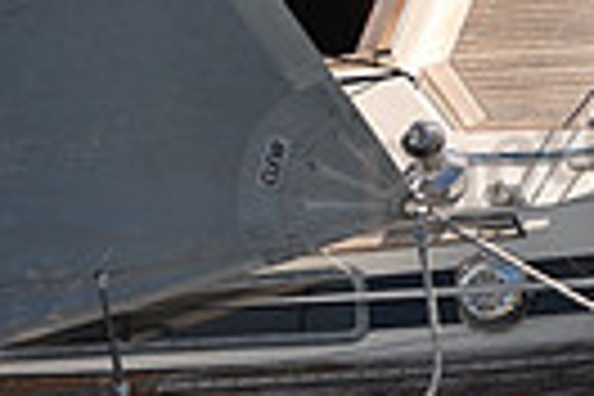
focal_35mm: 373
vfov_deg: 3.7
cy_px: -178
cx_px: 1224
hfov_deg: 5.4
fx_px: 6154
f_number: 4.5
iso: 250
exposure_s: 1/1250
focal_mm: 85
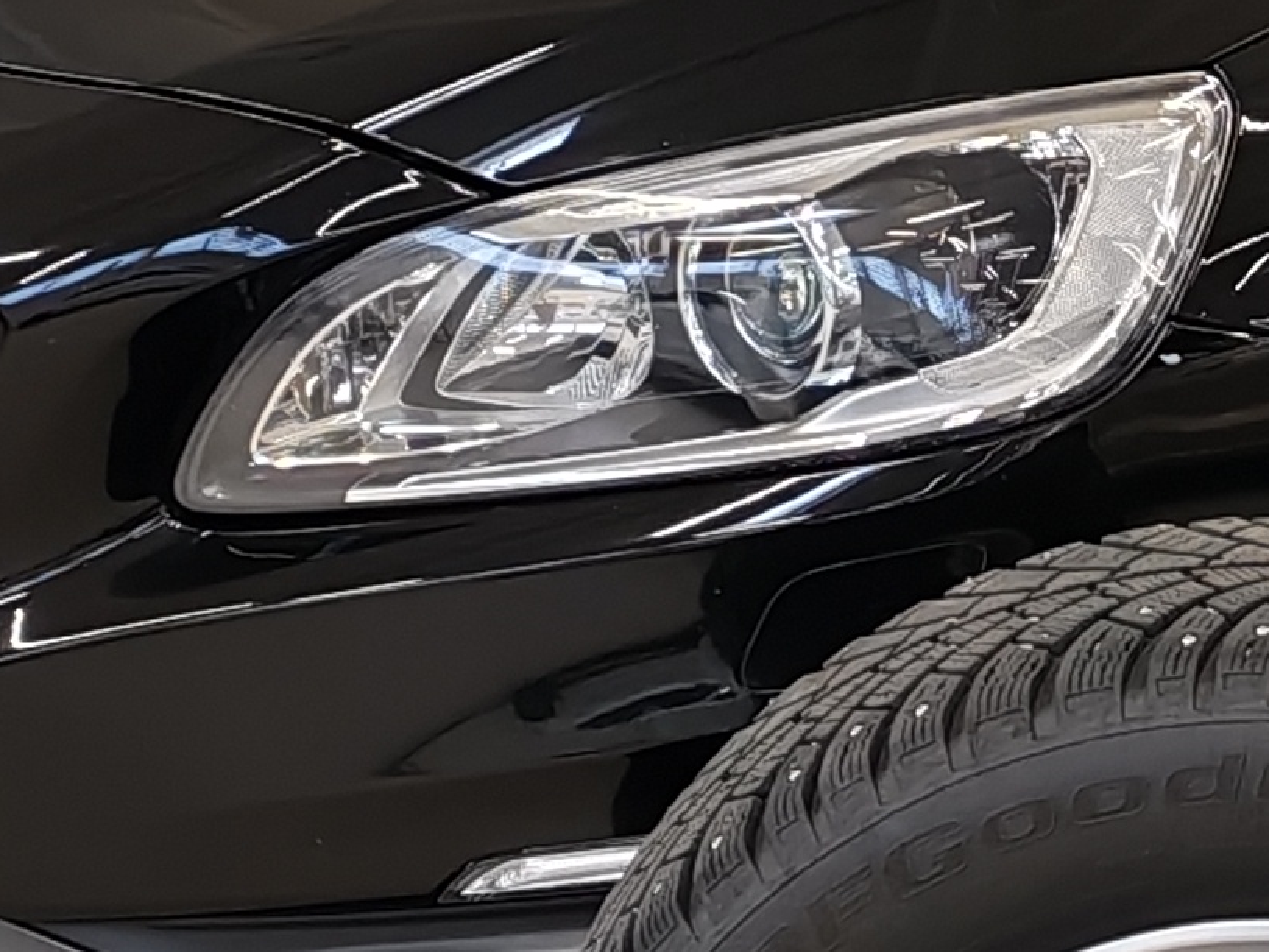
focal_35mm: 166
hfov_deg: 11.7
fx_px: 6087
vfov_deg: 8.9
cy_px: 243
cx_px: 1514
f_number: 1.9
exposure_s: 1/100
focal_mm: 6.12
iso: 320
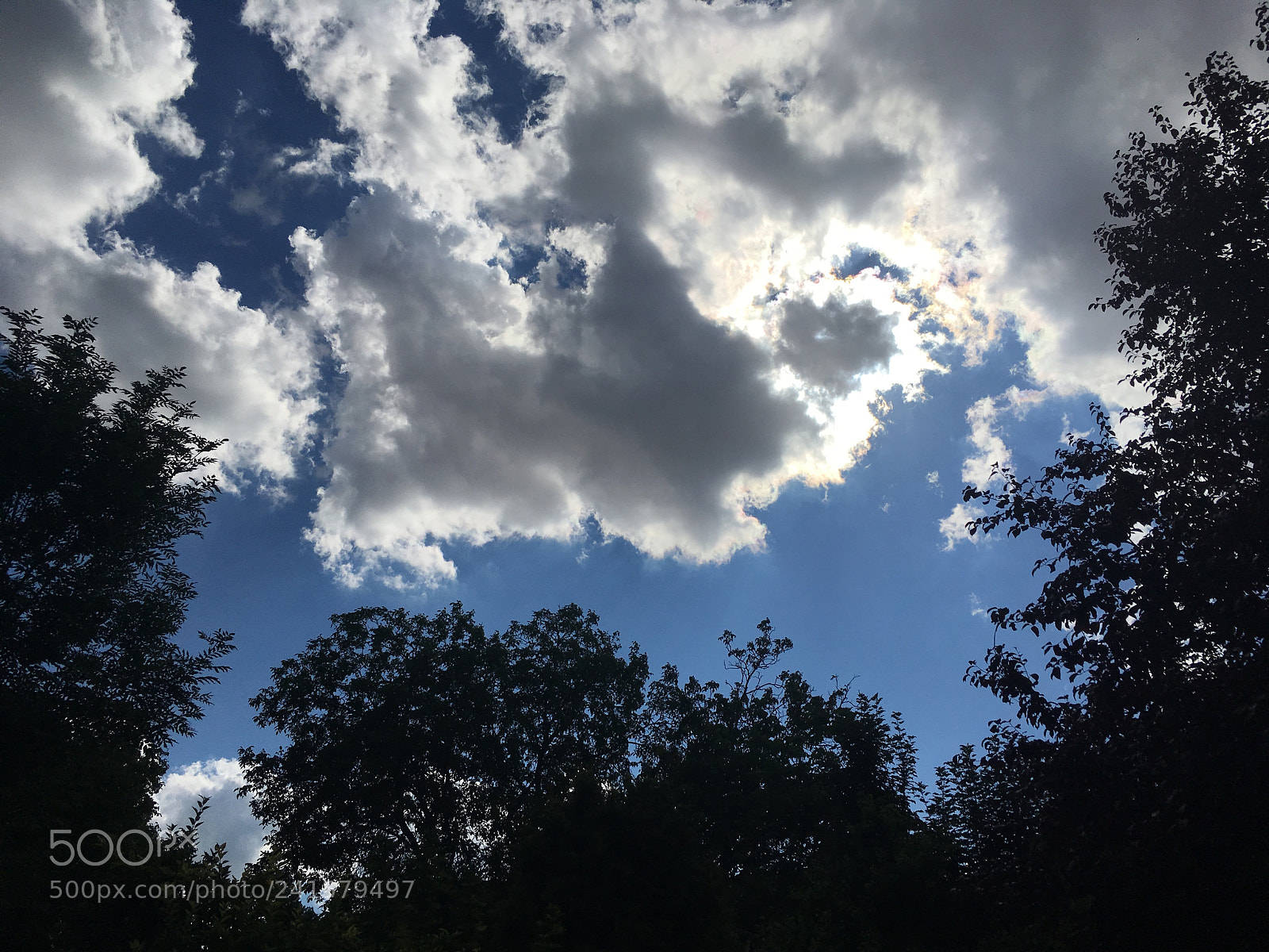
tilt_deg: +34.6
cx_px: 634
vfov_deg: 48.2
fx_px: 1063
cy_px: 476
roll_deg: -6.0
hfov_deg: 61.7
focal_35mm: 29
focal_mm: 4.15
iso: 25
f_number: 2.2
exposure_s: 1/10989
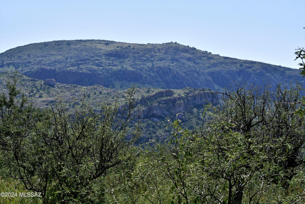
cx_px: 152
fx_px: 890
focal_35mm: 105
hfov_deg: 19.5
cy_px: 102
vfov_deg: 13.0
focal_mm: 70
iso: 800
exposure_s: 1/1000
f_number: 16
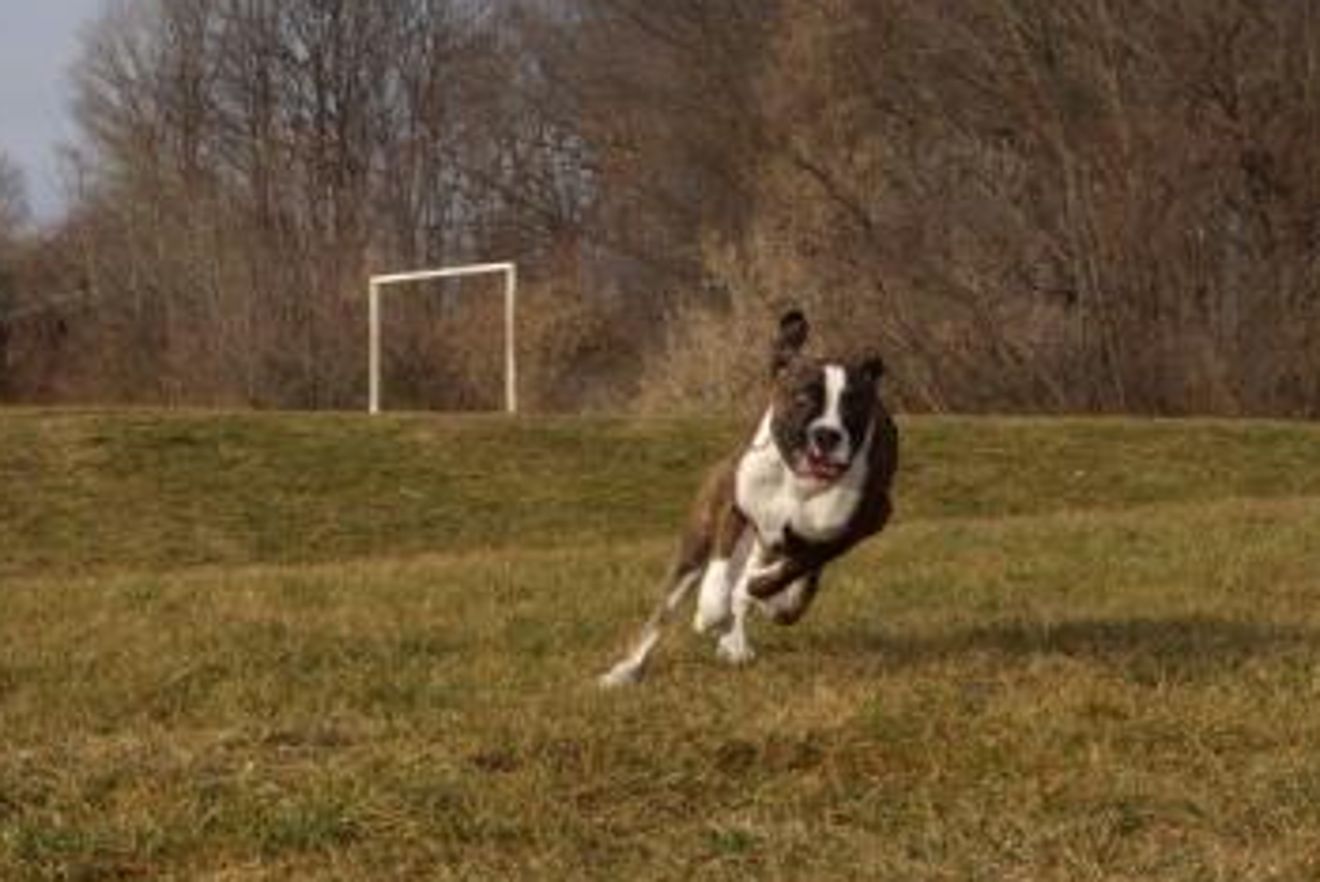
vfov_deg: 14.3
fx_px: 3523
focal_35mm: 96
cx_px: 581
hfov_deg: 21.2
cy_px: 522
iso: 3200
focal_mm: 50
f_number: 16
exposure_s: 1/1500
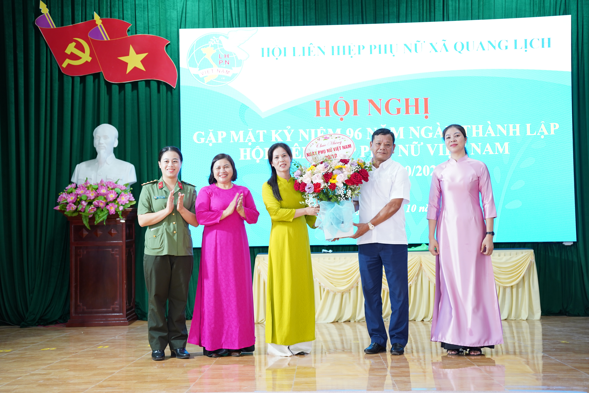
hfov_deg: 40.0
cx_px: 294
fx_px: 810
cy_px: 196
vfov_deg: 27.3
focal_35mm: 50
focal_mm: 49.5
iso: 640
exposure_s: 1/50
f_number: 2.8
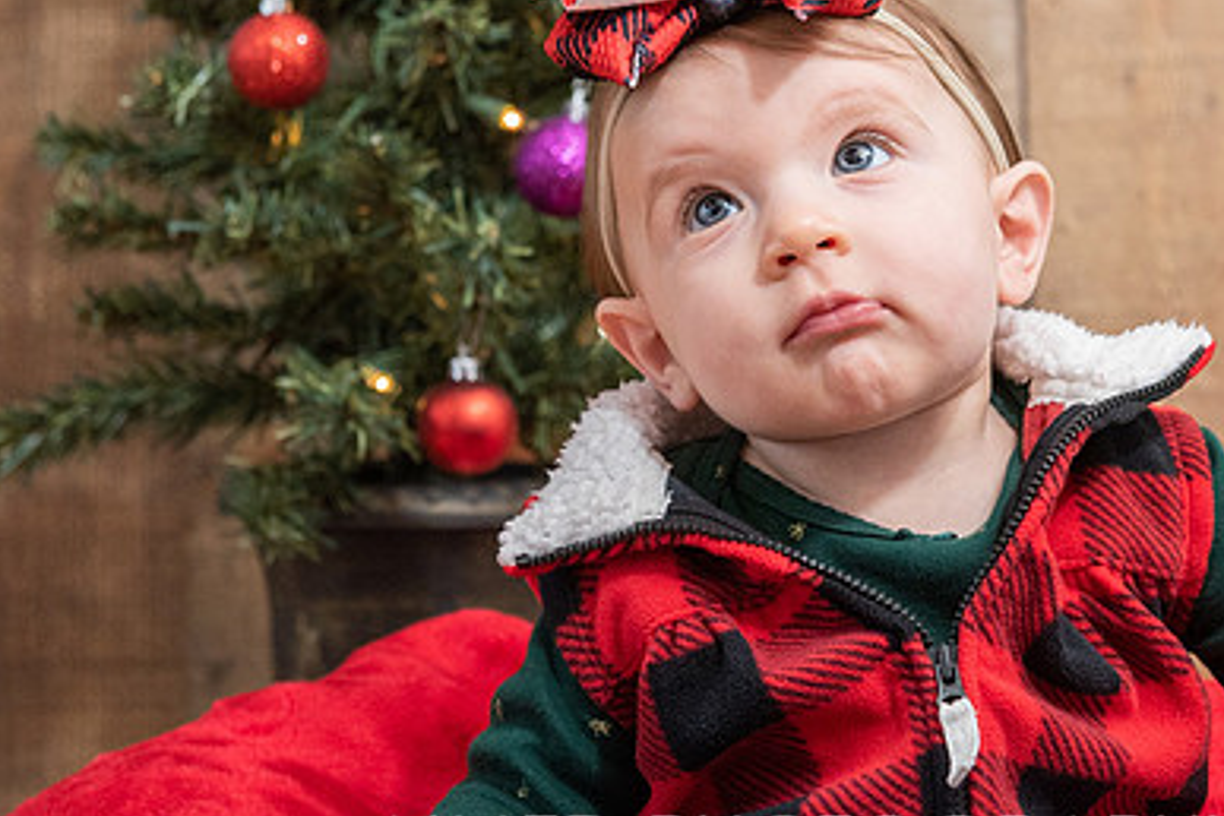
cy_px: 293
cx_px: 813
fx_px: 3638
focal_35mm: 107
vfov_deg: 12.8
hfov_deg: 19.0
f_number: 5.6
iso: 1600
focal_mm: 70
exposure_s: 1/250
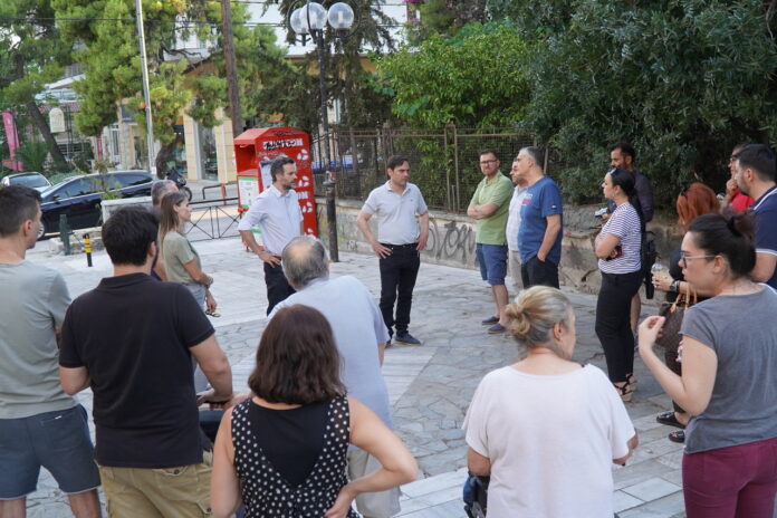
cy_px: 259
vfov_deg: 36.9
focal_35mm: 36
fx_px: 777
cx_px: 388
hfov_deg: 53.1
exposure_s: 1/160
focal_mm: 24
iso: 320
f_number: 4
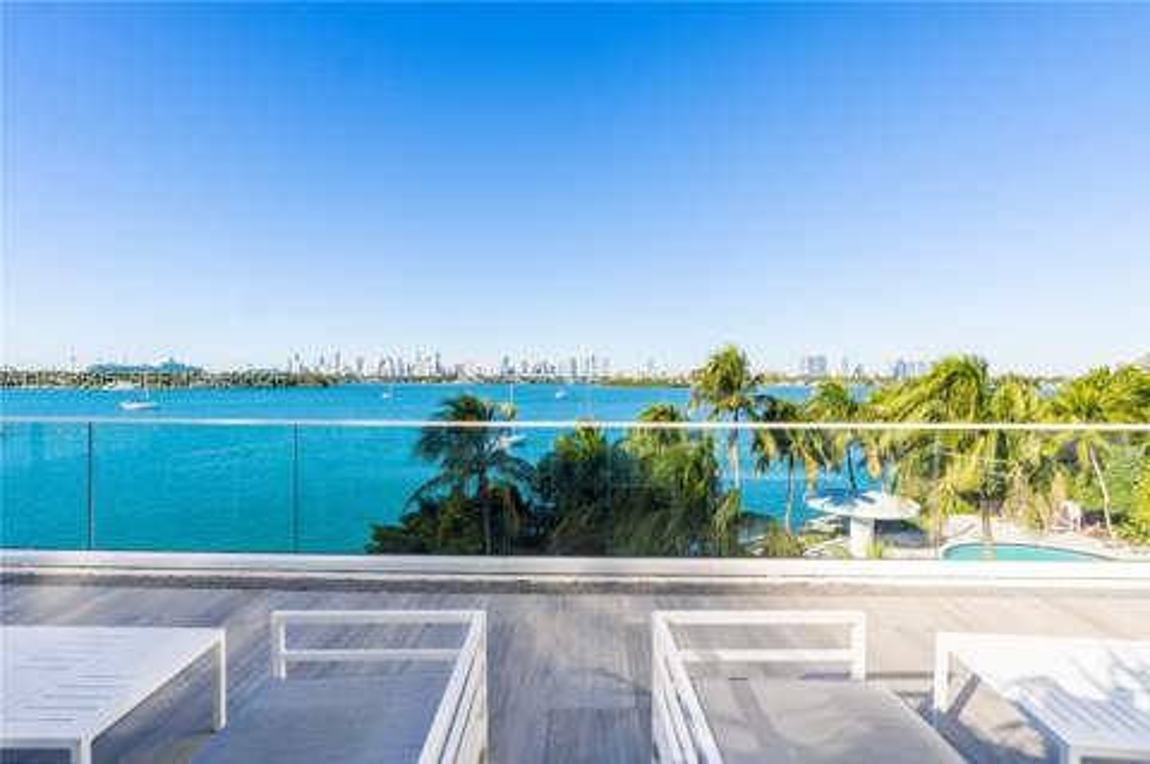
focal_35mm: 16
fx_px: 527
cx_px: 575
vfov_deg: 71.9
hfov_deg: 95.0
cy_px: 382
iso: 200
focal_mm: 11
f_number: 7.1
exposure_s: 1/500
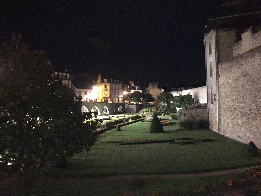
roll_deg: +2.1
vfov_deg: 48.2
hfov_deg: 61.7
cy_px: 98
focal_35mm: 29
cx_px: 130
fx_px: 219
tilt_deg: +0.6
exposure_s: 1/17
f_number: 2.2
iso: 1600
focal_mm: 4.15
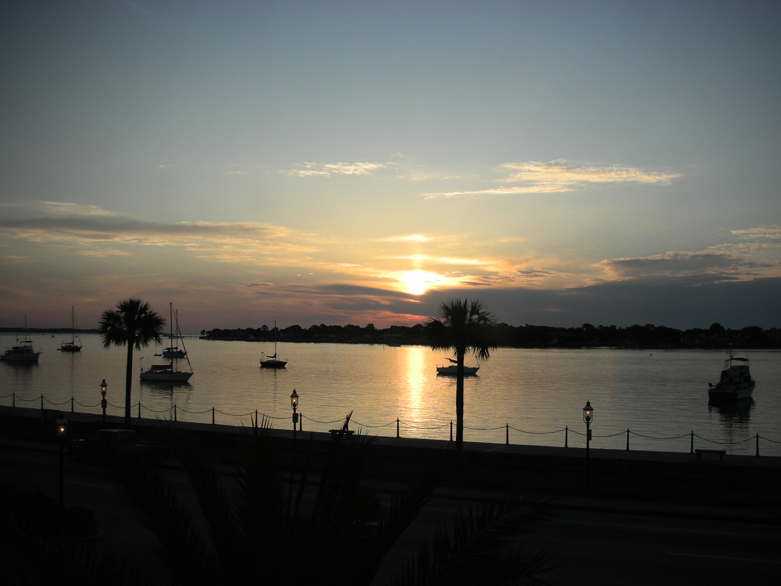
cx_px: 390
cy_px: 293
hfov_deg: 52.6
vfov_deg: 40.7
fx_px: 790
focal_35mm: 35
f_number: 8.5
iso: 50
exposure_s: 1/72.1
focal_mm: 5.8
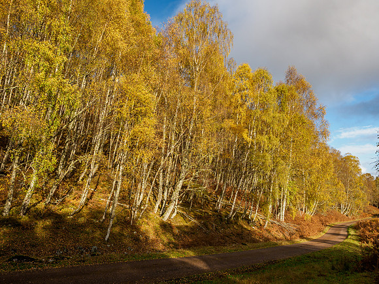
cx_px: 190
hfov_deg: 67.3
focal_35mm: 26
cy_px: 142
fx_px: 285
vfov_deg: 53.1
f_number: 5.6
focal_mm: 13
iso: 200
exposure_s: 1/250
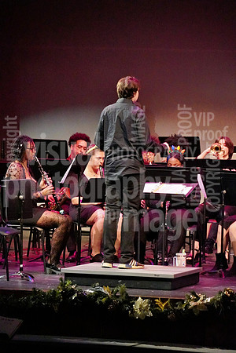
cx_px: 118
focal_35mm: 202
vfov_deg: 10.2
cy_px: 176
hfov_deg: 6.8
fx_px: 1991
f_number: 5.6
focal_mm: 135
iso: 20000
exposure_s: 1/200
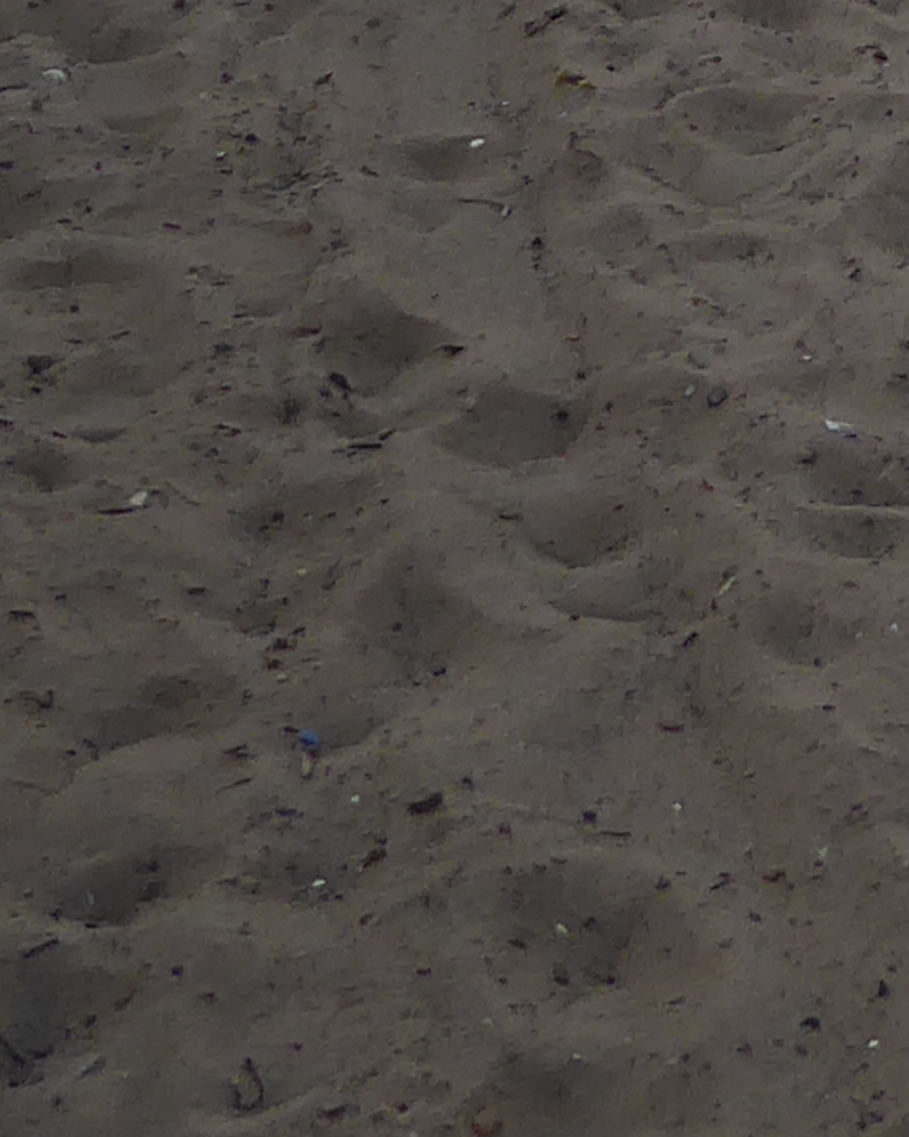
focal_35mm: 123
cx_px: 1170
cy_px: -965
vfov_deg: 13.8
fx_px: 4137
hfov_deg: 12.2
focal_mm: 4.3
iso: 80
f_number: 3.3
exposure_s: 1/800
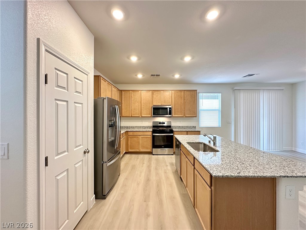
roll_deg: -0.2
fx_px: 124
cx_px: 153
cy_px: 115
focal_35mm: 14
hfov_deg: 102.1
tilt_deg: +1.3
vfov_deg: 85.7
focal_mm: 2.22
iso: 320
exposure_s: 1/60
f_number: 2.2
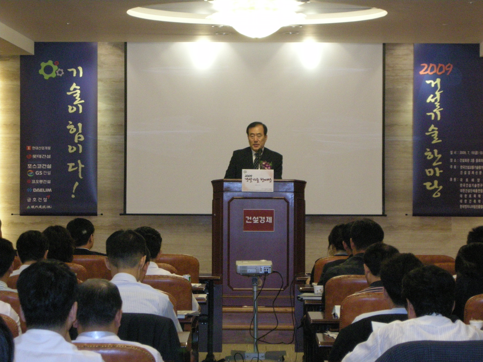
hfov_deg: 15.6
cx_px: 242
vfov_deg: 11.8
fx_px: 1758
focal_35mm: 126
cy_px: 181
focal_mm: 26.3
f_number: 5.3
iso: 697
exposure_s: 1/30
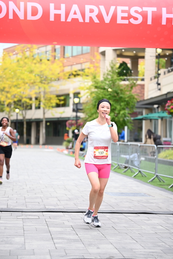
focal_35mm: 86
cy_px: 130
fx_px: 619
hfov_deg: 15.9
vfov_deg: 23.6
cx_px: 86
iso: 640
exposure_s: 1/1600
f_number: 2.8
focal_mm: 86
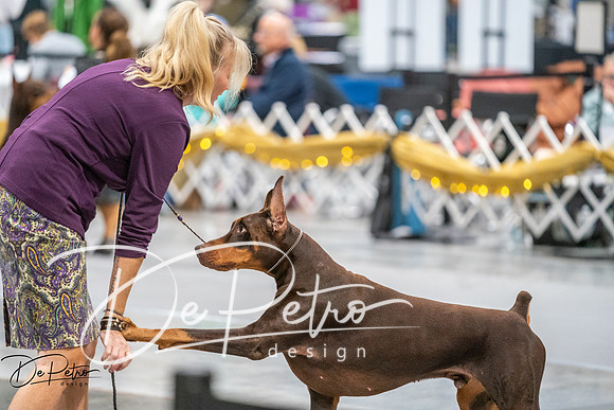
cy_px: 205
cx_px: 307
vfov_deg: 7.0
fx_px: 3326
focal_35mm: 195
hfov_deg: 10.5
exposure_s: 1/250
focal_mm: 195
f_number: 2.8
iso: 6400
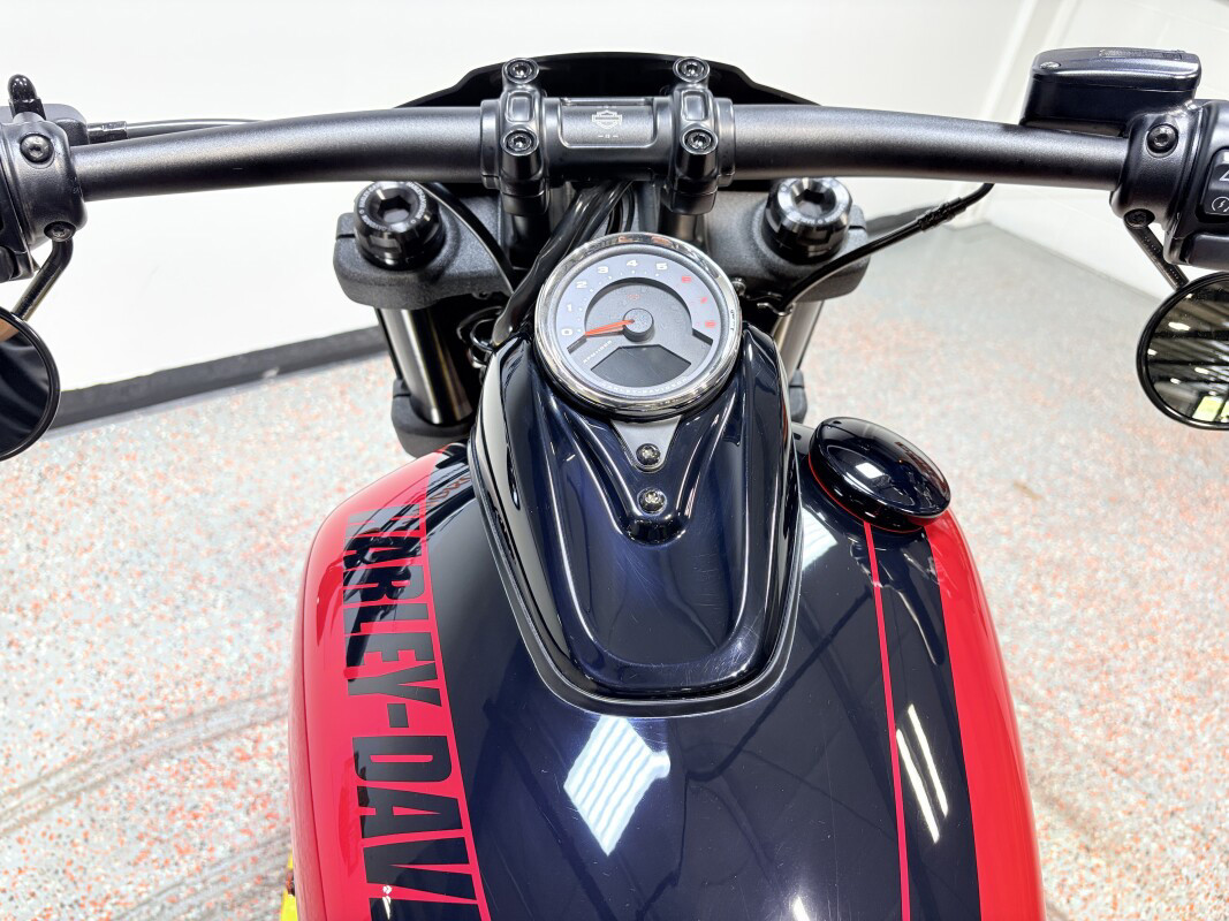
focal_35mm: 26
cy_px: 460
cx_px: 614
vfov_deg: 53.1
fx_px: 923
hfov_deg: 67.3
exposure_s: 1/120
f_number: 1.6
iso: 80
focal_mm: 5.96
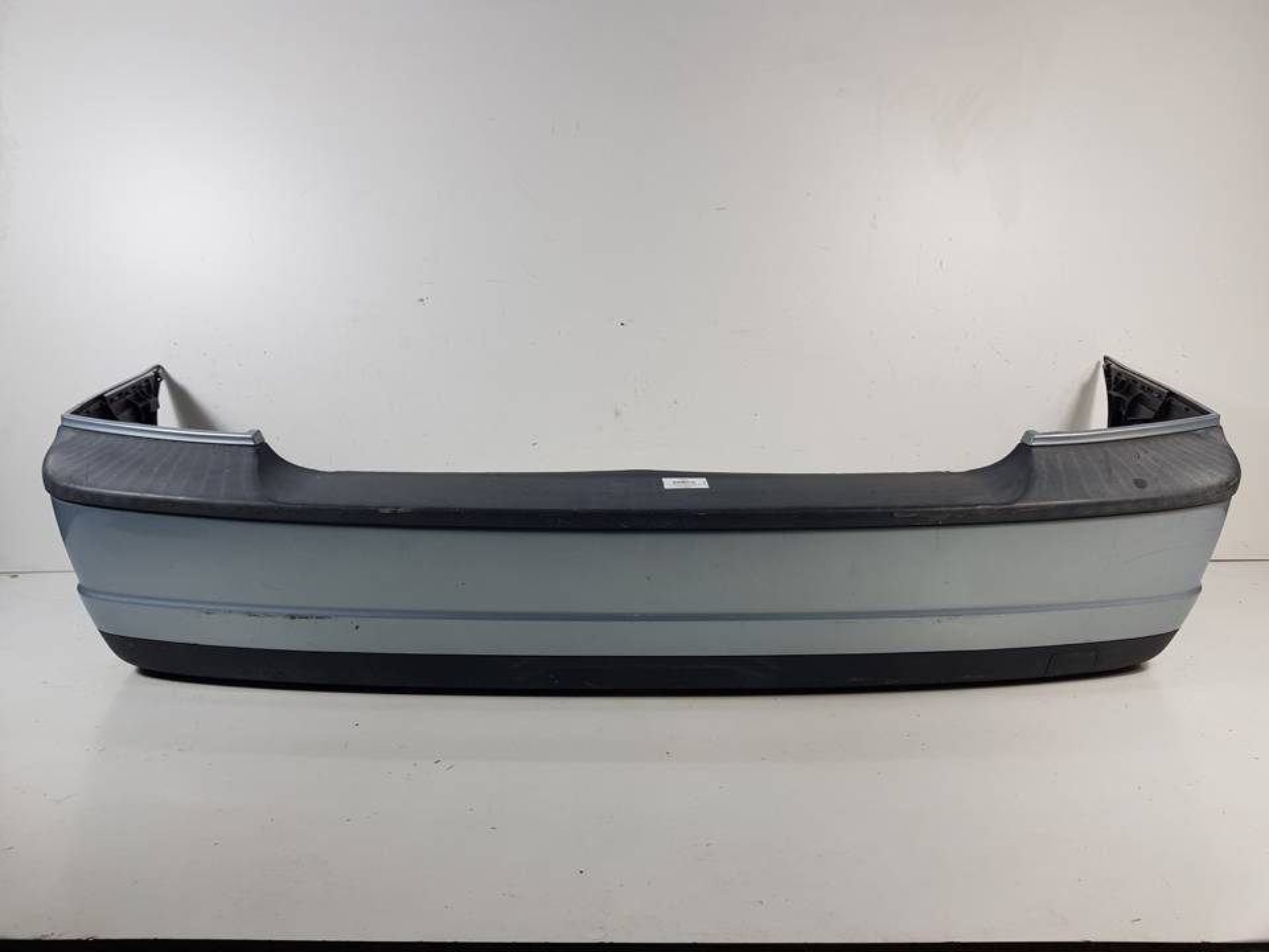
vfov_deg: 53.1
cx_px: 634
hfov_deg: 67.3
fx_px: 953
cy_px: 476
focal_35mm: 26
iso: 40
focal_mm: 4.2
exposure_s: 1/106
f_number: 1.7
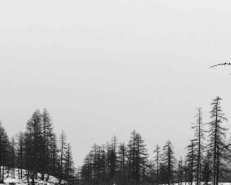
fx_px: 301
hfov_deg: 42.0
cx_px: 115
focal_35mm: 44
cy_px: 192
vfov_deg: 31.2
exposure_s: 1/200
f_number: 8
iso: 64
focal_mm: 16
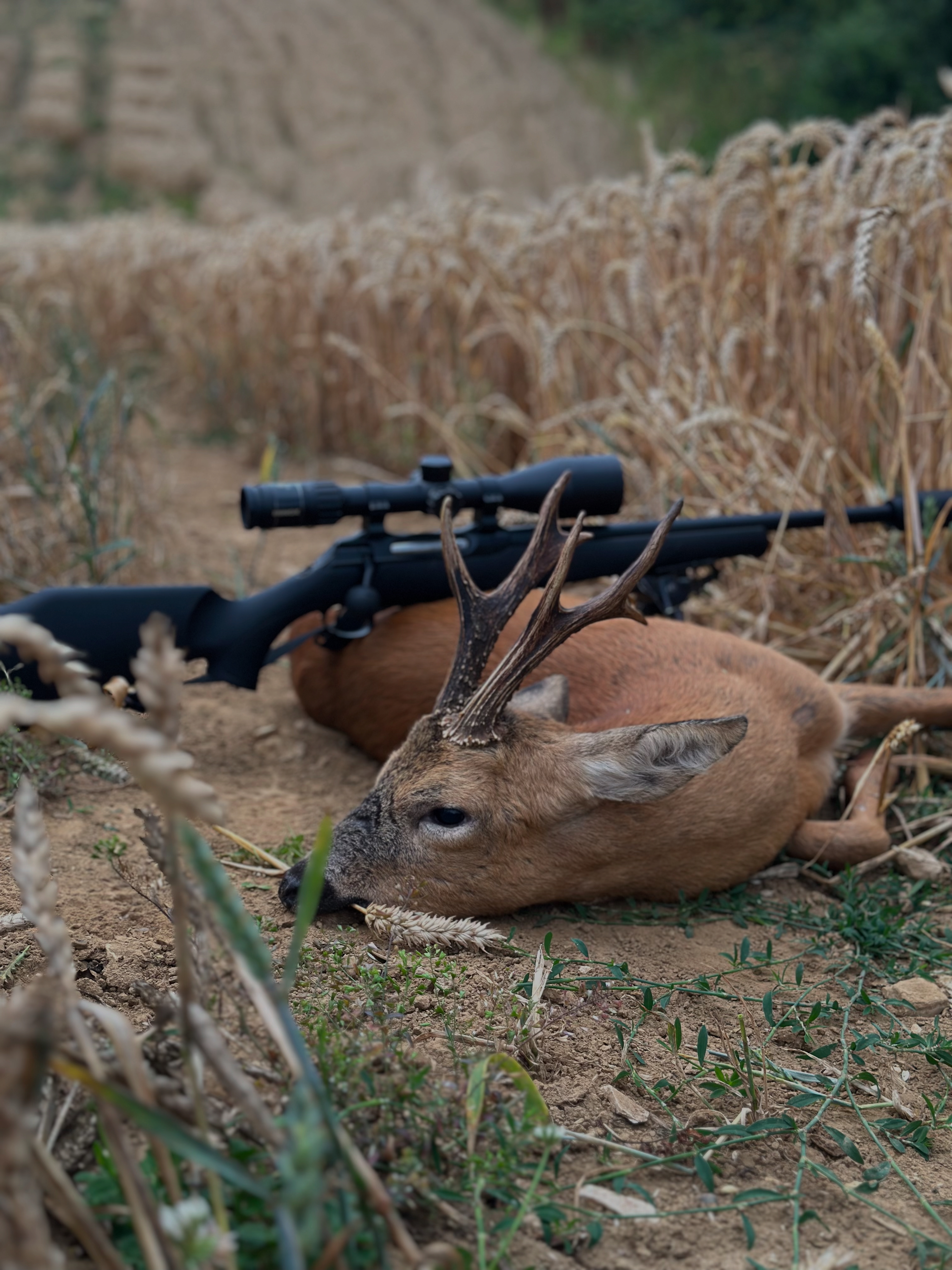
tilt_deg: -18.7
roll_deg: +2.7
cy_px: 635
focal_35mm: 48
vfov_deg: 39.7
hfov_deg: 30.3
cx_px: 476
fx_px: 1760
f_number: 1.78
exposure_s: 1/189
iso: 80
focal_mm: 6.86
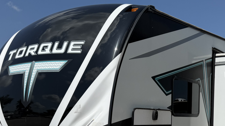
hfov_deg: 39.7
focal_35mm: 51
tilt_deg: -2.9
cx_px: 162
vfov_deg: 22.4
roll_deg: -1.2
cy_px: 134
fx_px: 304
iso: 80
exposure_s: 1/10309
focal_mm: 6.76
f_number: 1.78
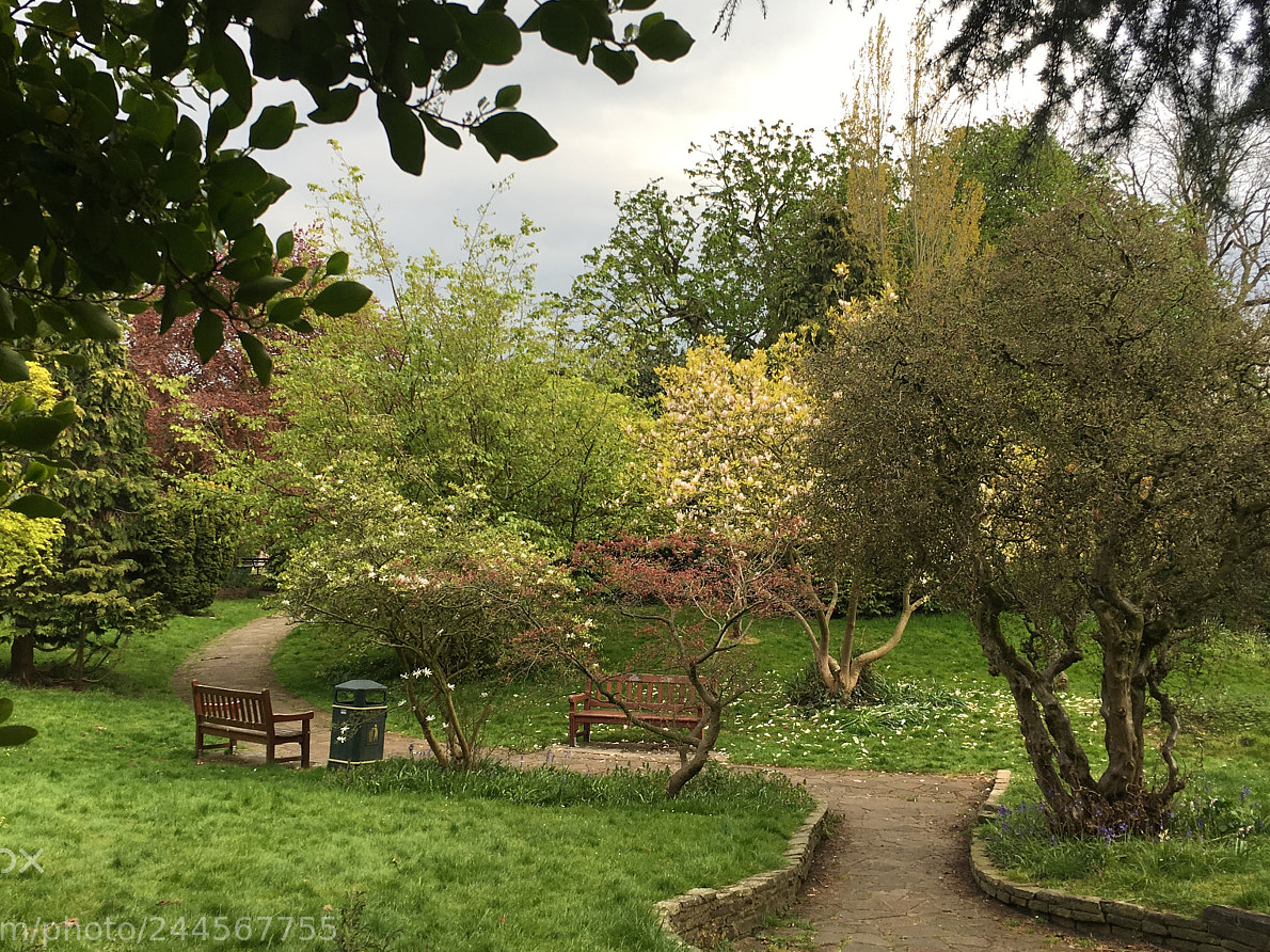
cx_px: 633
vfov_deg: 36.6
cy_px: 372
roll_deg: +1.3
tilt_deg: +8.3
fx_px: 1431
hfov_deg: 47.9
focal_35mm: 39
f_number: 2.2
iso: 25
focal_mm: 4.15
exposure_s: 1/162
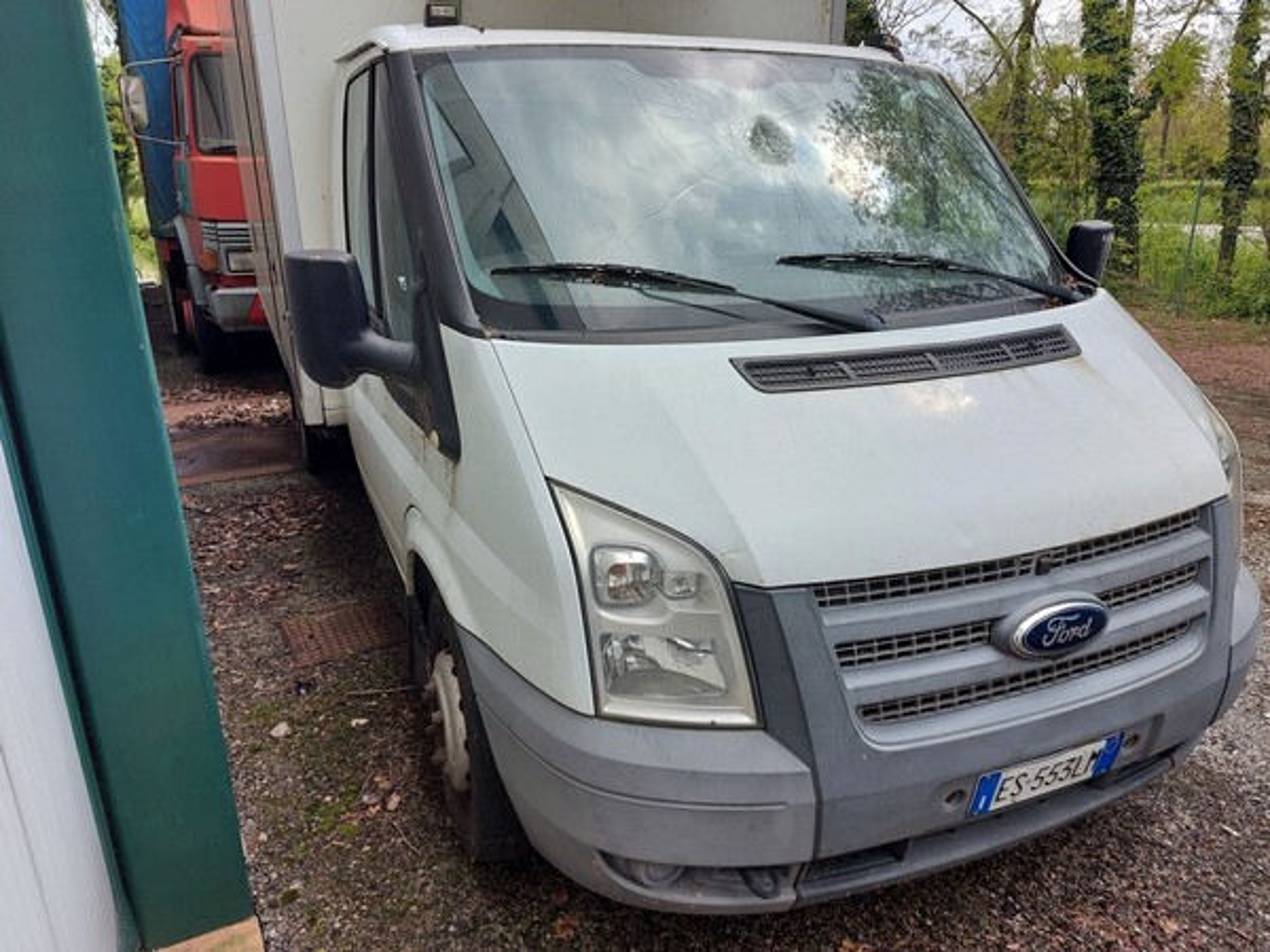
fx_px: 881
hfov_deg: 71.6
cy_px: 476
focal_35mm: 24
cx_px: 635
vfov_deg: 56.8
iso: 32
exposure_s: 1/436
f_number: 1.8
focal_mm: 5.23
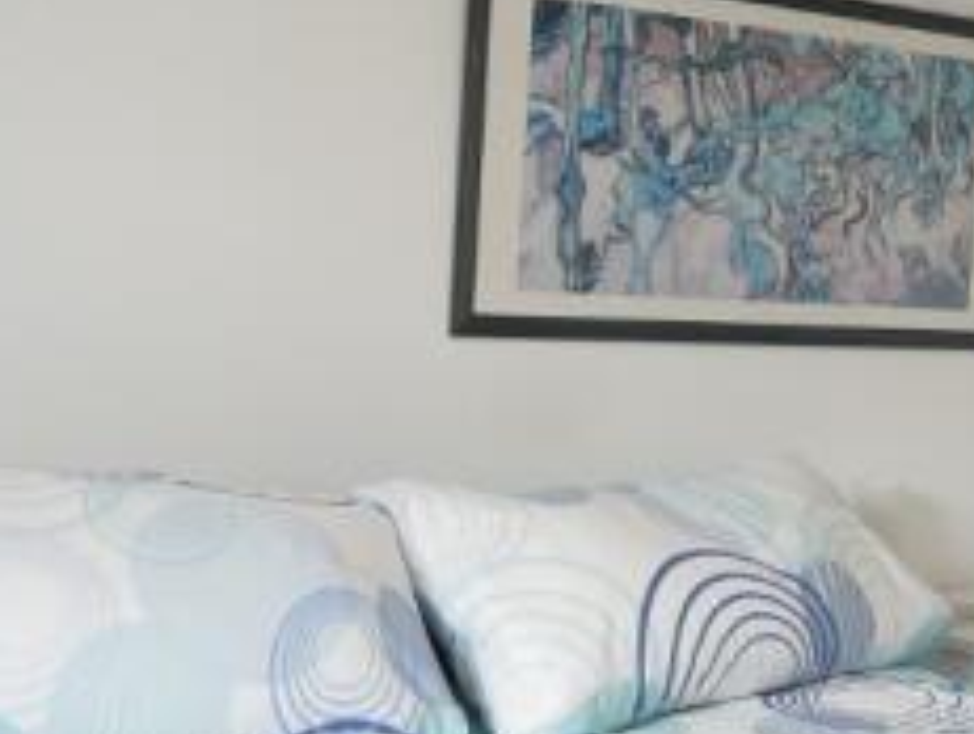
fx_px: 1747
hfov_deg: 30.5
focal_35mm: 62
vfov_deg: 23.7
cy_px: 293
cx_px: 763
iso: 250
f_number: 4
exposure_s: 1/60
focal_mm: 7
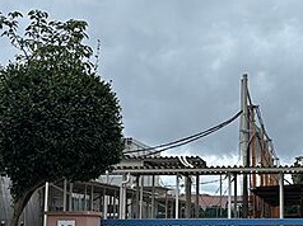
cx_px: 279
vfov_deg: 20.8
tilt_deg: +5.9
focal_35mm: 70
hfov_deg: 26.8
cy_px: 168
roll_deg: +0.7
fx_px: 612
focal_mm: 5.96
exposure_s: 1/3021
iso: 50
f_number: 1.6
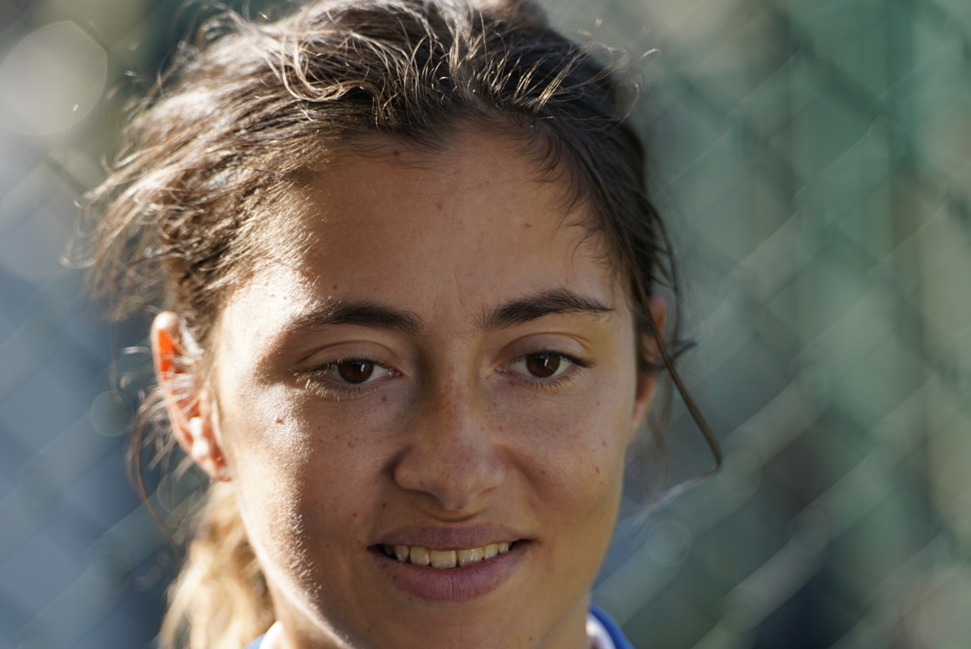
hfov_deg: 10.2
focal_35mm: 202
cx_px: 400
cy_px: 438
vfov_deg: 6.8
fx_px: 5452
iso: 200
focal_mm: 148
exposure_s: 1/1000
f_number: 2.8
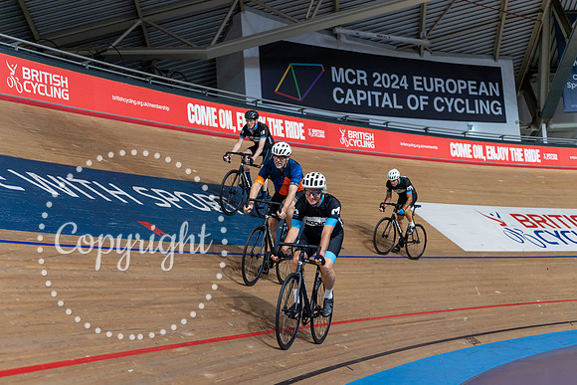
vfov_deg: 27.5
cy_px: 192
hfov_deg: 40.3
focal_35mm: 49
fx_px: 786
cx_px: 288
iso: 2500
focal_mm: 49
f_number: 2.8
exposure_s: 1/1000
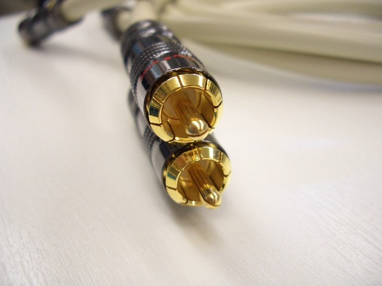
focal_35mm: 35
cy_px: 143
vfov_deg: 40.7
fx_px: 386
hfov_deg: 52.6
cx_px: 191
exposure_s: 1/40
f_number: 2.6
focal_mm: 5.8
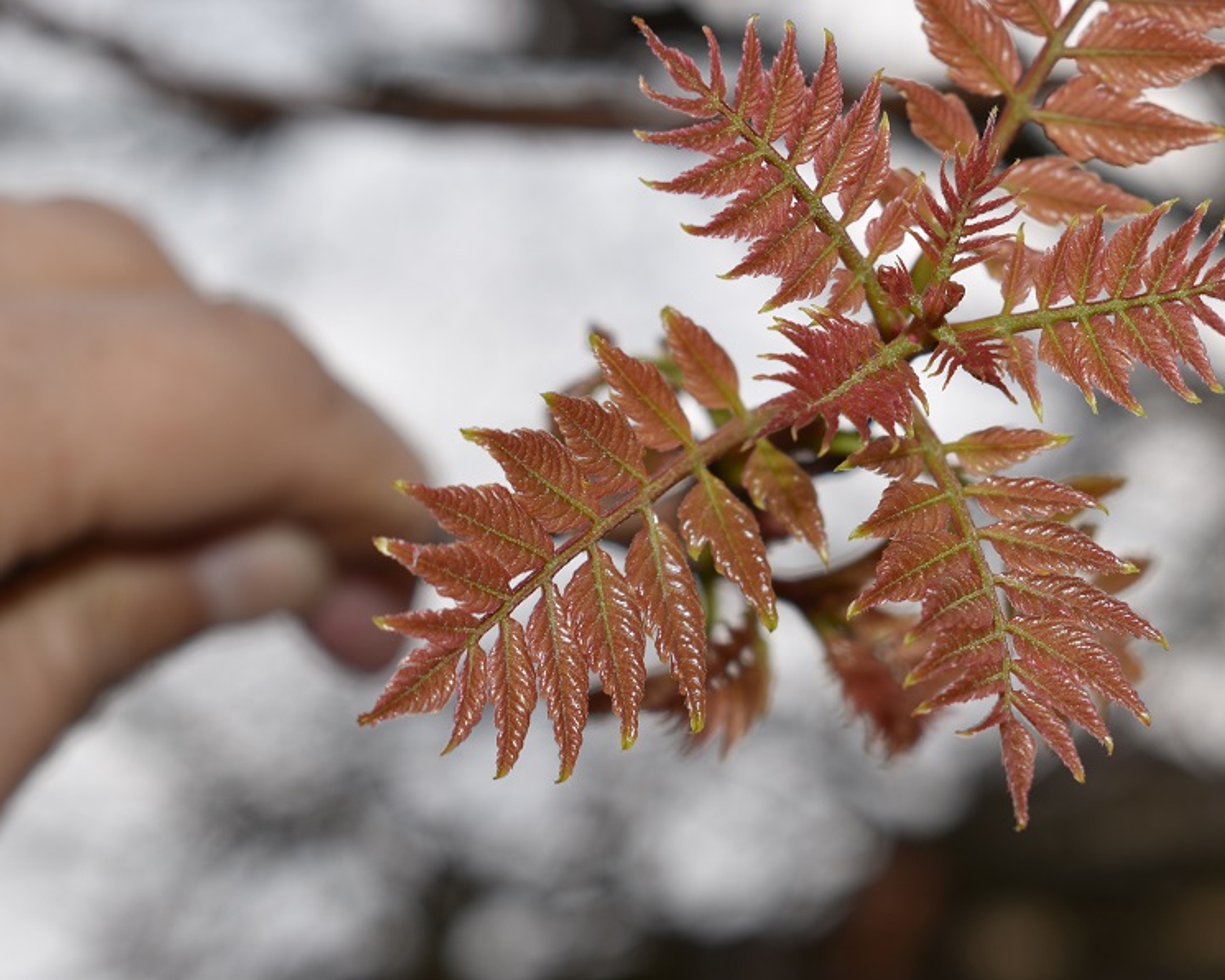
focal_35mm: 94
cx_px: 677
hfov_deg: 20.5
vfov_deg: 16.4
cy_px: 492
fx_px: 3392
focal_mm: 55
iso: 100
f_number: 8
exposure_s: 1/200
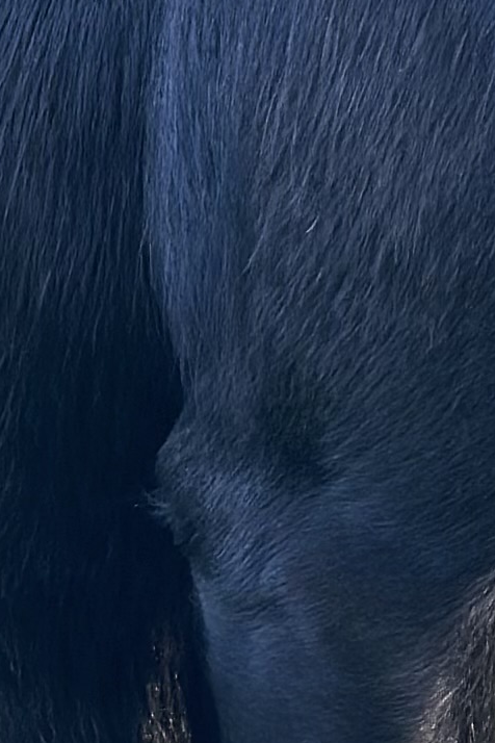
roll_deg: -1.0
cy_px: 341
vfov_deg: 7.3
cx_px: 313
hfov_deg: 4.9
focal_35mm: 282
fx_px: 5816
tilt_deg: -21.0
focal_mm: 6.86
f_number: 1.78
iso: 125
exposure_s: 1/121
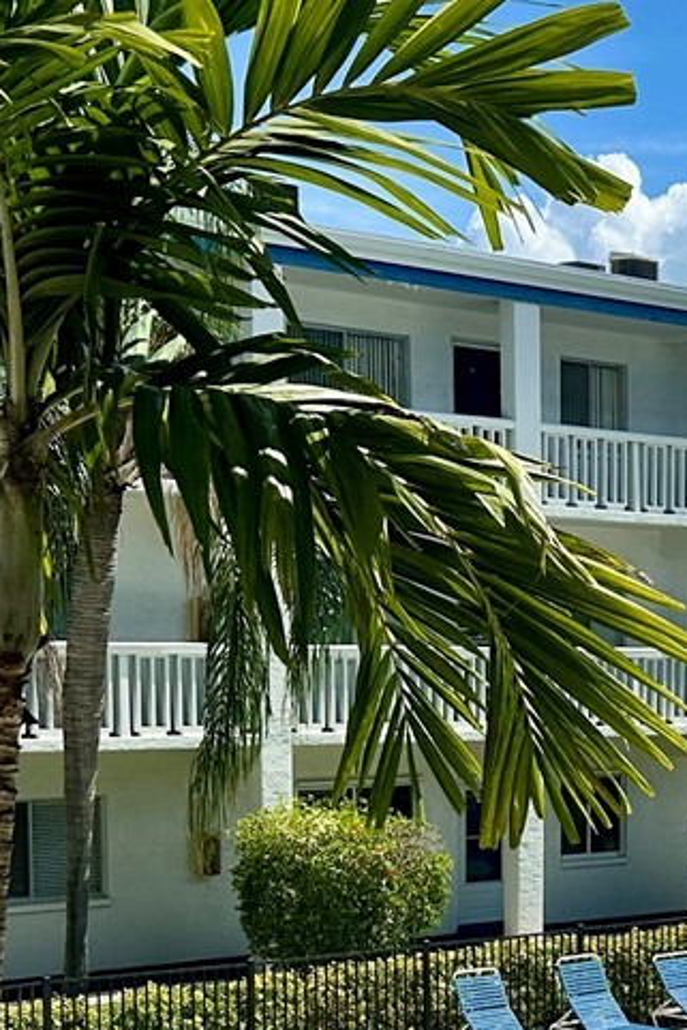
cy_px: 891
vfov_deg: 23.9
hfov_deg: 15.5
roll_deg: -1.0
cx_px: 957
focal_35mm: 83
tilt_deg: -6.4
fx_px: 2374
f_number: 1.78
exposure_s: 1/9709
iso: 80
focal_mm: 6.86
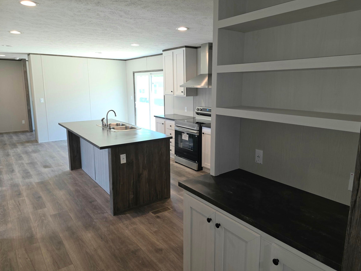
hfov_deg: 71.6
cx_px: 184
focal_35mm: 24
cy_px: 130
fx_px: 250
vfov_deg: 56.8
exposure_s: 1/60.2
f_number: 1.7
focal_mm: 6.3
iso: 50
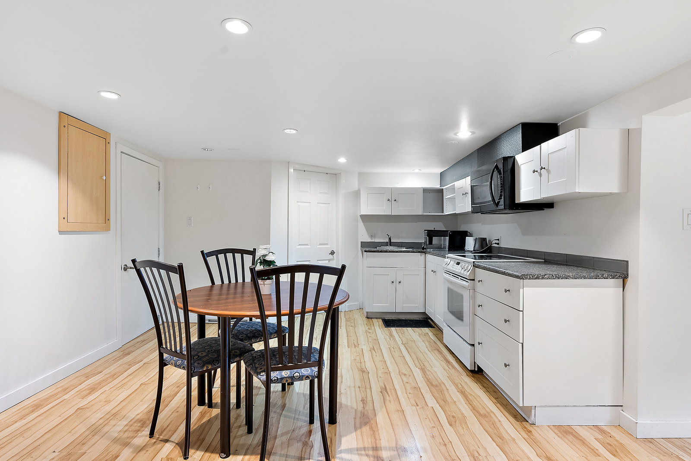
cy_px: 230
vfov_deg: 64.6
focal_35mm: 19
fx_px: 365
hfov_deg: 86.9
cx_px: 346
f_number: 8
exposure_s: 1.6
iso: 320
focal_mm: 19
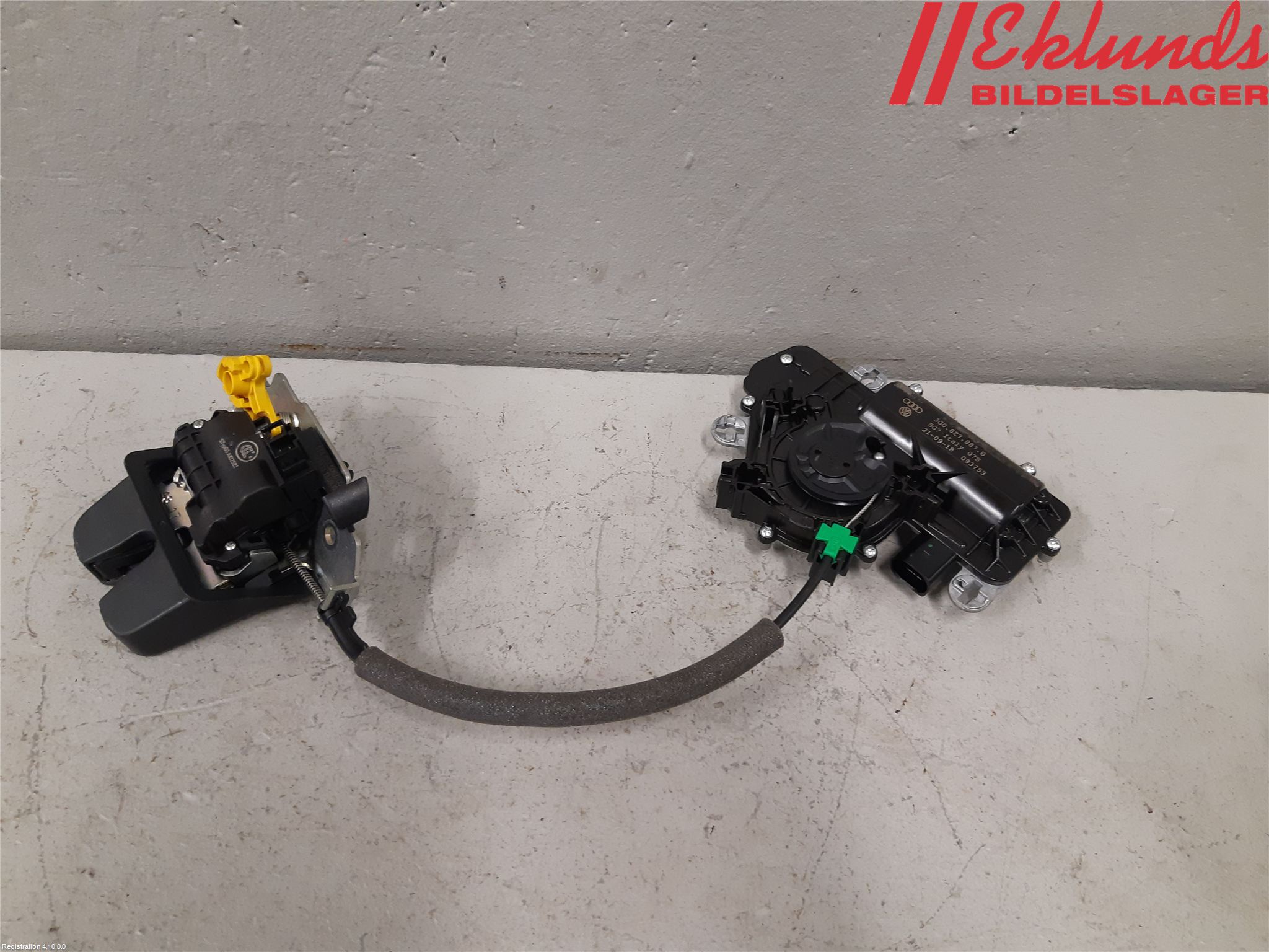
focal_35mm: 26
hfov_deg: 67.3
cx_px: 634
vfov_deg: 53.1
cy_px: 476
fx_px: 953
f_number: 1.7
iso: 200
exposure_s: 1/60
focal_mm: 3.93
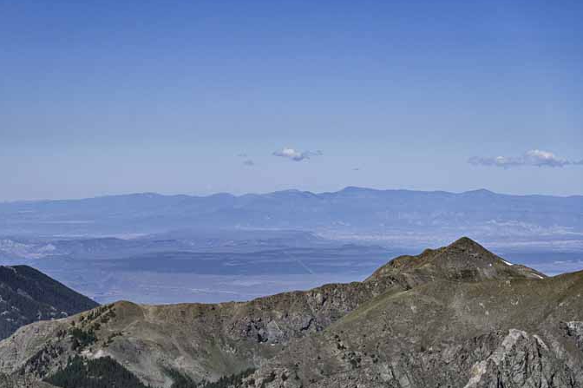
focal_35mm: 137
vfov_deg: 10.0
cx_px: 261
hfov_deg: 15.0
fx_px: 2217
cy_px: 207
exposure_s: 1/1000
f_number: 6.3
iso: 64
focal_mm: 115
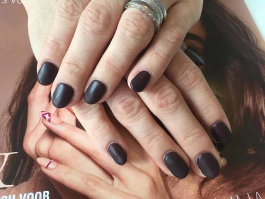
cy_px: 100
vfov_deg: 48.2
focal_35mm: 29
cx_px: 132
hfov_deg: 61.7
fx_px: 222
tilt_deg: -59.4
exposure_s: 1/33
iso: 25
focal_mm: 4.15
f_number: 2.2
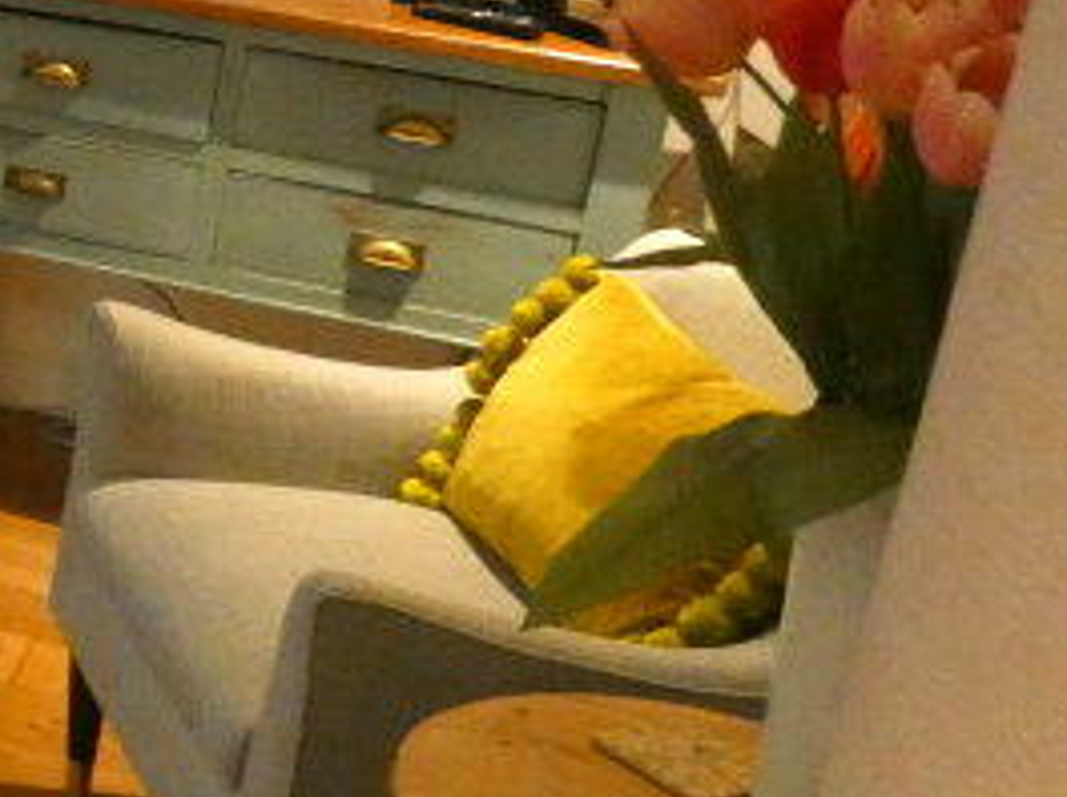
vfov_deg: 19.5
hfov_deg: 19.5
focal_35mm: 74
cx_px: -868
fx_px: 2278
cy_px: 85
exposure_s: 1/60
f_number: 2.8
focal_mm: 3.6
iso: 1000
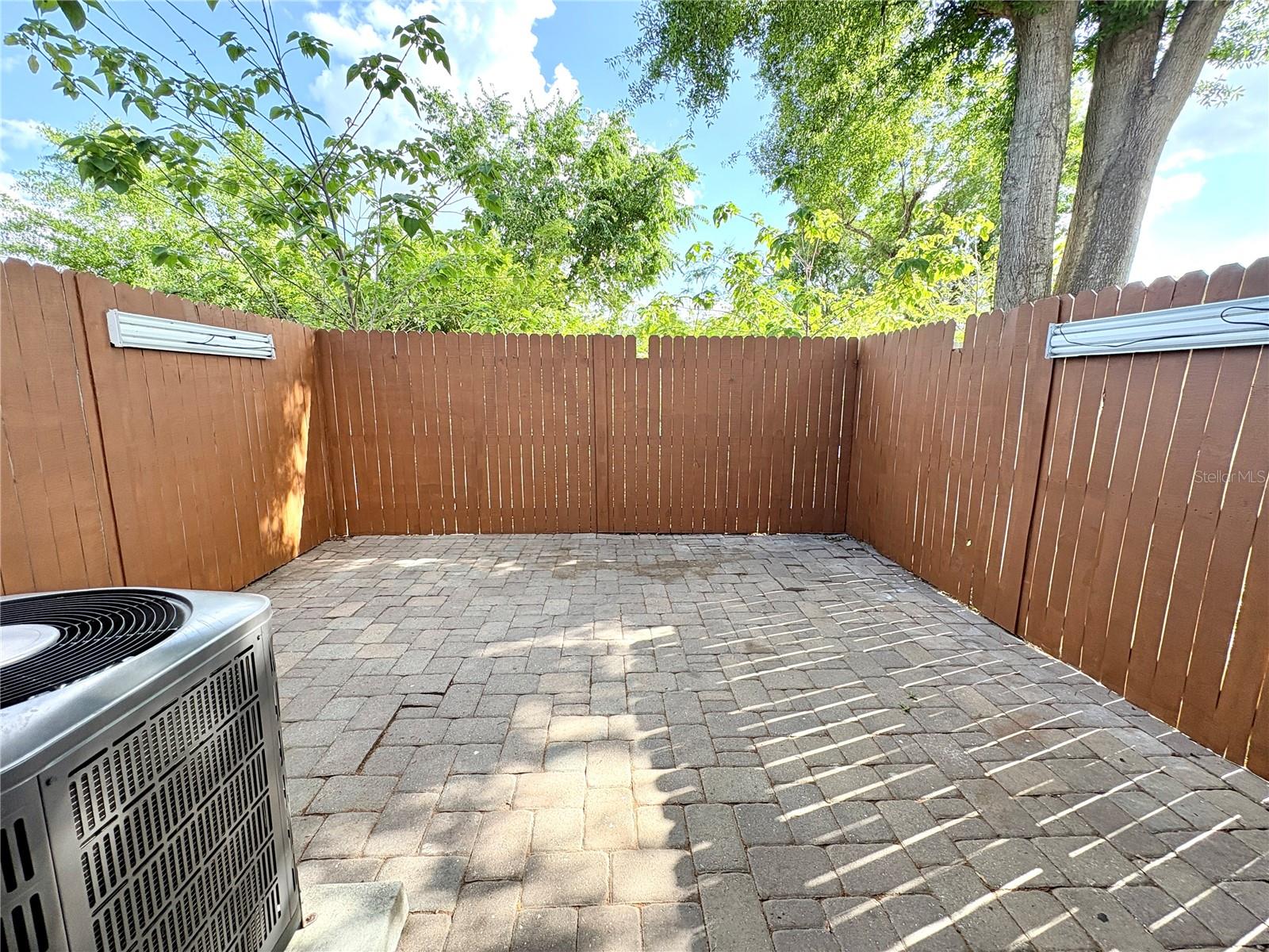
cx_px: 634
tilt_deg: -8.5
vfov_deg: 85.7
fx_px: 513
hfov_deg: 102.1
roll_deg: -0.5
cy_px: 476
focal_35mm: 14
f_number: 2.2
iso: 64
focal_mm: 2.22
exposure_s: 1/146
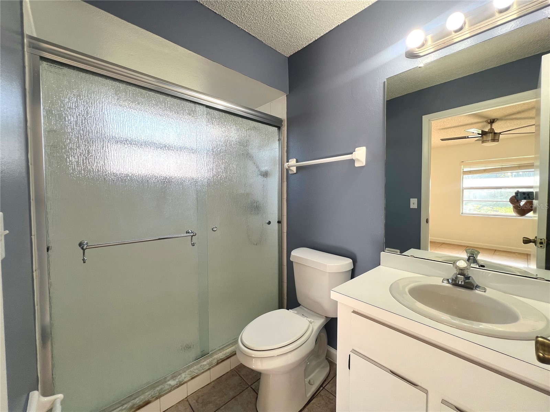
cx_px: 275
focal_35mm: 13
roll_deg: +0.3
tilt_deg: -2.0
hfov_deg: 106.2
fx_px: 207
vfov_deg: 89.9
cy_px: 206
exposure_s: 1/120
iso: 64
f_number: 1.8
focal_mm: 1.57
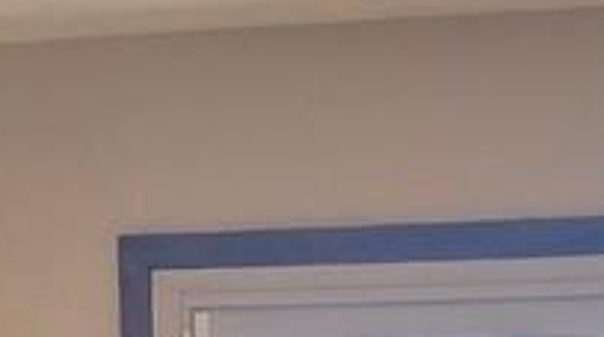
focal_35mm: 197
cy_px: 1422
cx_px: 314
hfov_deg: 11.0
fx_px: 3150
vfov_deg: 5.3
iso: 20
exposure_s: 1/120
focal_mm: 6.3
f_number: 1.7
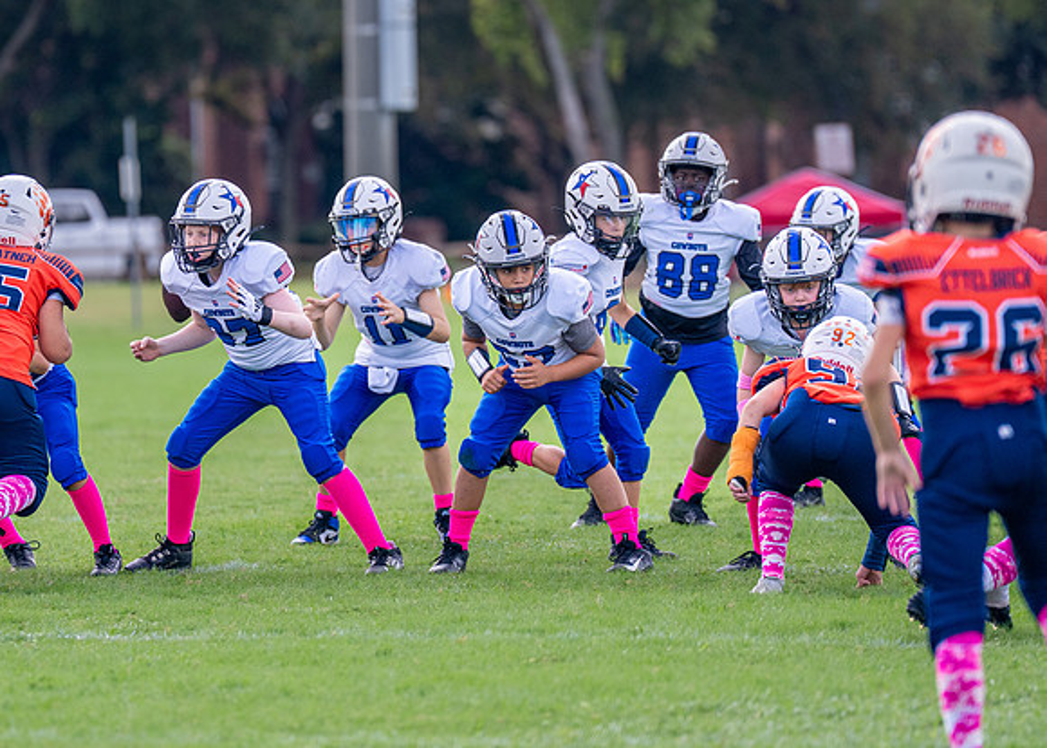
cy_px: 331
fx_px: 10640
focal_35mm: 358
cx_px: 399
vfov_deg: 4.0
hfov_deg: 5.6
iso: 400
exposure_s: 1/2500
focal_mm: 200
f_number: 2.8
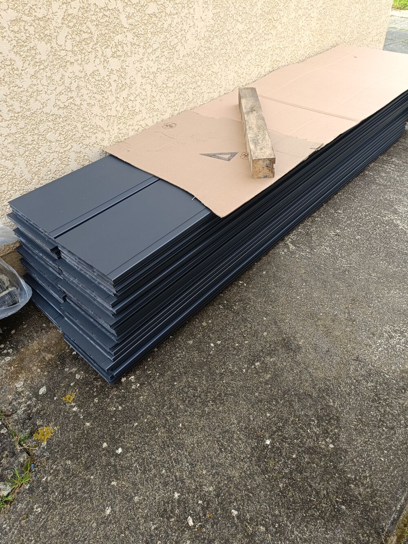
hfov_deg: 56.8
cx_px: 204
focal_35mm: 24
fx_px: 377
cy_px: 272
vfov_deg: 71.6
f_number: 1.88
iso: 53
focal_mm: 5.59
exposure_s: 1/164
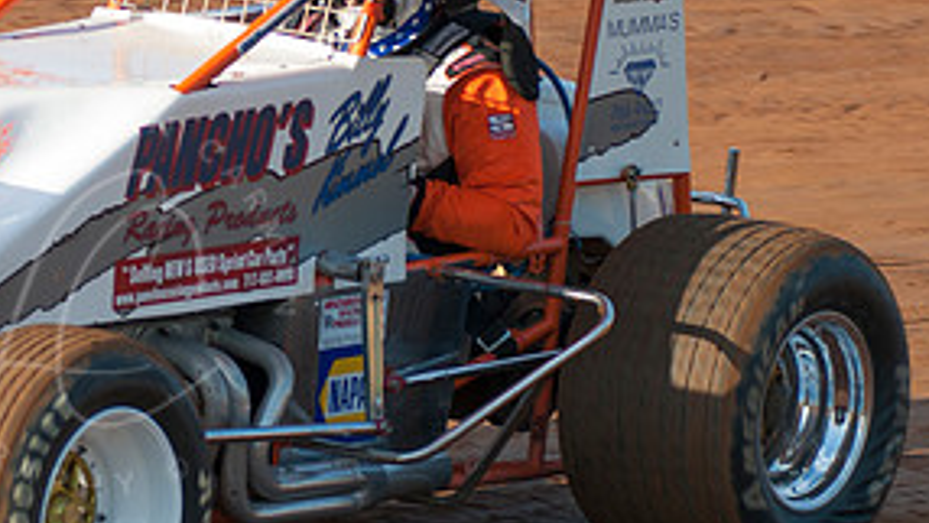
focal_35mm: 303
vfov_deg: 4.0
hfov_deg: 7.1
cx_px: 97
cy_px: -3
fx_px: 7465
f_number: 4
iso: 100
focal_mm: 95
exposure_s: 1/400
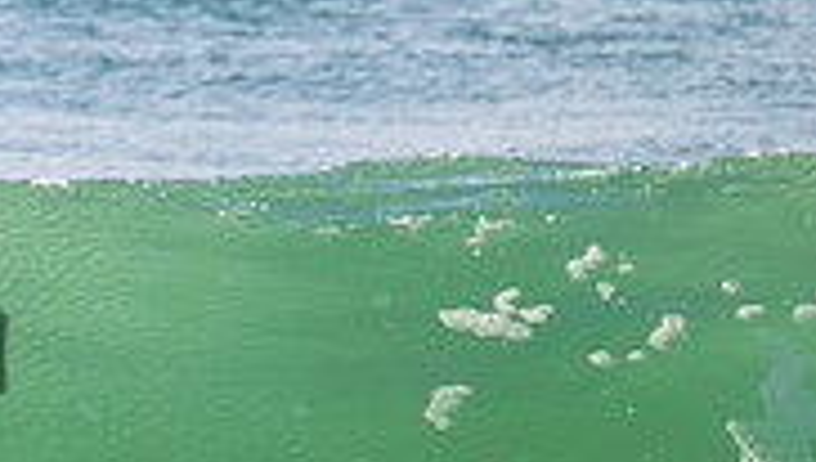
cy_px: 289
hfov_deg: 0.8
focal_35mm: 2664
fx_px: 57726
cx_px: -466
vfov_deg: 0.5
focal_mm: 800
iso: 2500
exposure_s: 1/2000
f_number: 11
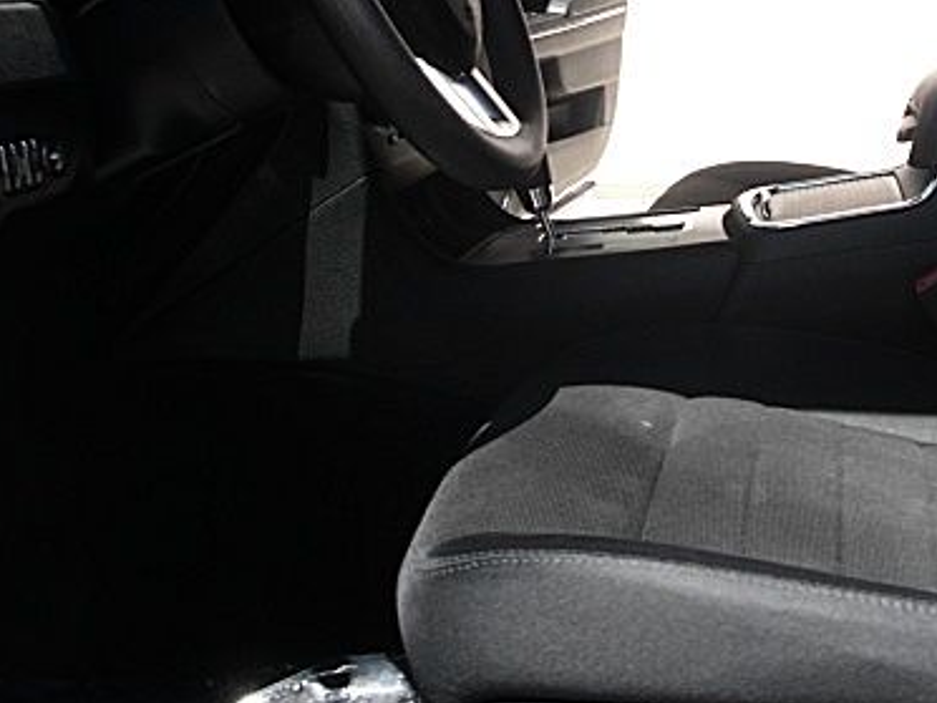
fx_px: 1678
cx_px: 660
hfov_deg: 30.8
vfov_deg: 23.4
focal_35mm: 62
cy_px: 159
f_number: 2.8
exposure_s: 1/200
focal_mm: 6.3
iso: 50
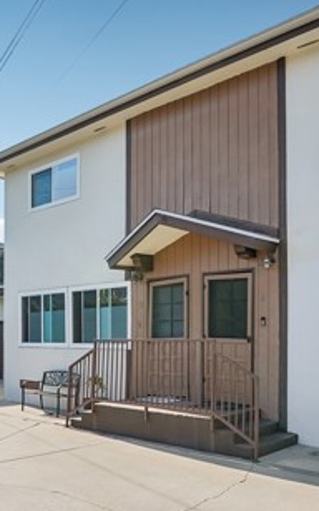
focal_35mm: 34
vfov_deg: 56.0
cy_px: 322
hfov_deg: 37.3
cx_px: 164
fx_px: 473
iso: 400
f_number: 8
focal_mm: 16
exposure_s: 1/500
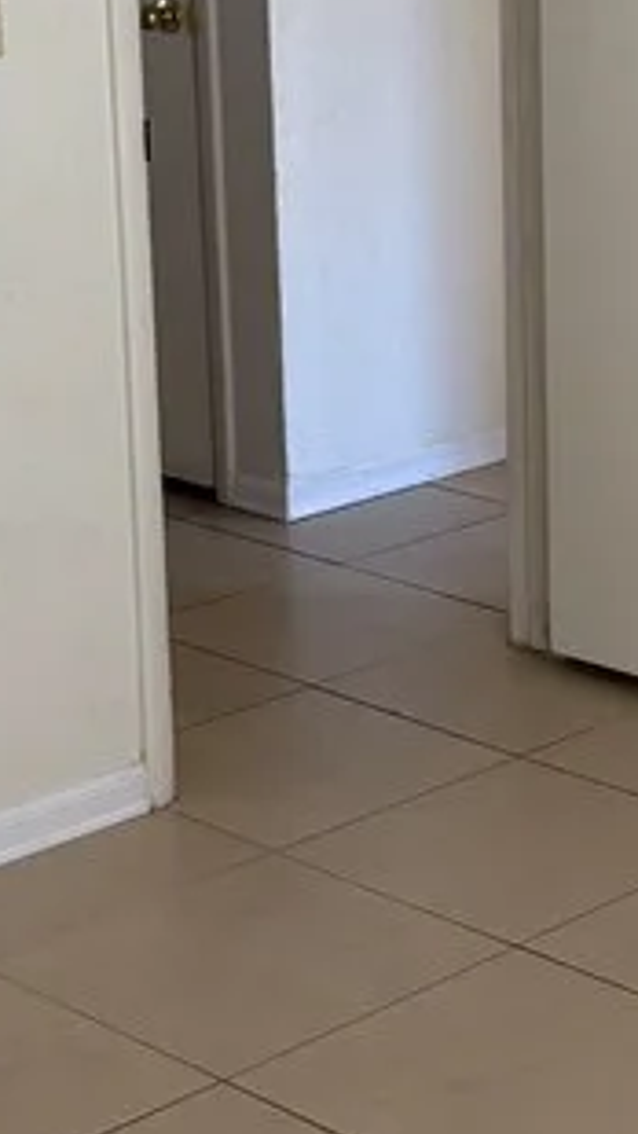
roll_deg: +0.6
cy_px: 426
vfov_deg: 22.6
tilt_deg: -12.5
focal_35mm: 94
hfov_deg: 12.6
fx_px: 2825
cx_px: 711
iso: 125
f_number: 1.6
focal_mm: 5.96
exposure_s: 1/121
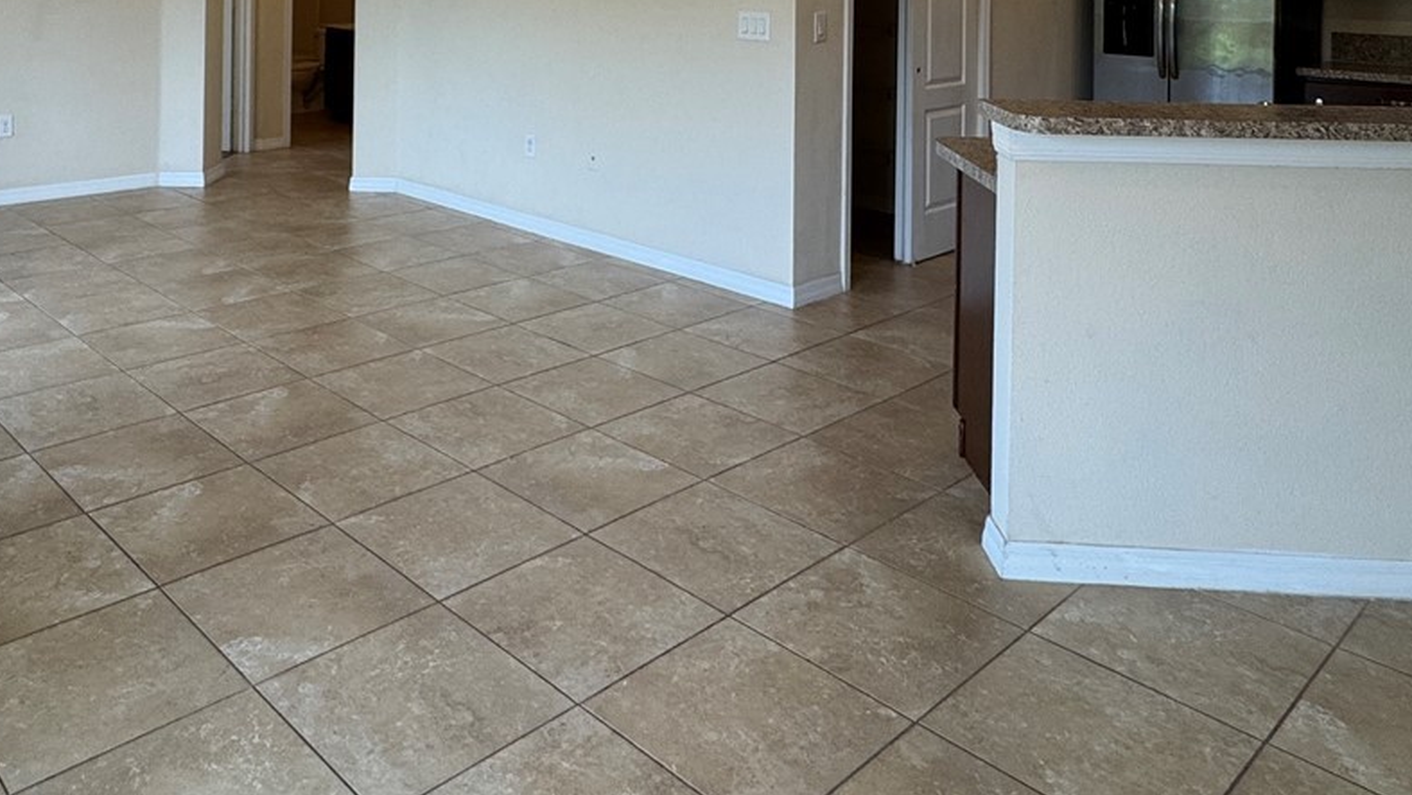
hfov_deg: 61.9
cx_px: 549
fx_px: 1161
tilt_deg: +0.4
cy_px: -48
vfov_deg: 33.6
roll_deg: -0.4
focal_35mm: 31
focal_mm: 2.22
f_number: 2.2
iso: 100
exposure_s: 1/120
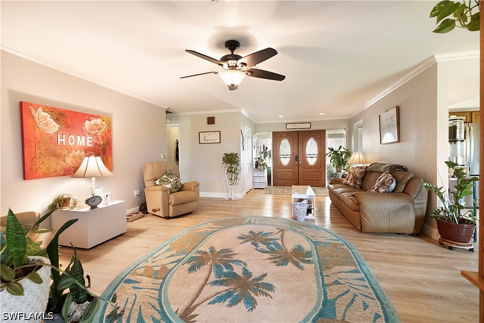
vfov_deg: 77.3
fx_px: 202
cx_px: 242
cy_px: 162
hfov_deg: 100.4
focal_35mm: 15
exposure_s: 1/80
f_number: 5
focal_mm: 10
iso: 6400
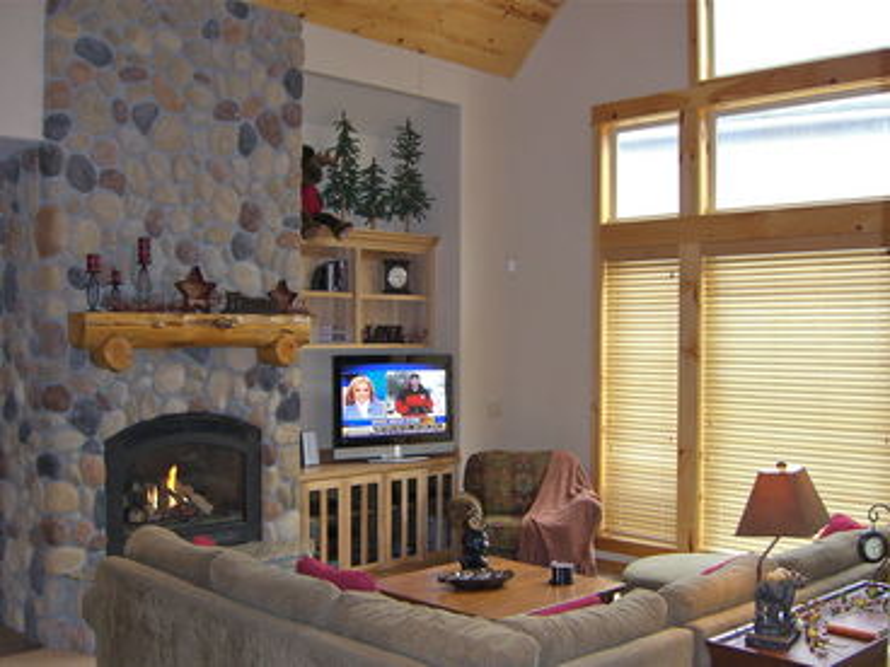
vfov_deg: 37.7
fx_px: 977
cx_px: 445
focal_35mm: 38
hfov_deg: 49.0
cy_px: 334
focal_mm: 7.9
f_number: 2.8
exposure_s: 1/60
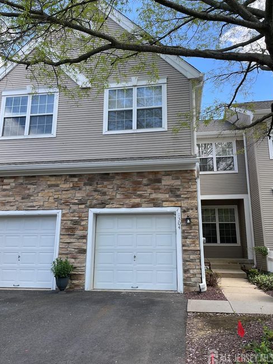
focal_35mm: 27
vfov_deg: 65.3
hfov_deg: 51.4
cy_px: 182
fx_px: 284
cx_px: 139
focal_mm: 4.2
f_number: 1.6
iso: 32
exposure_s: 1/707
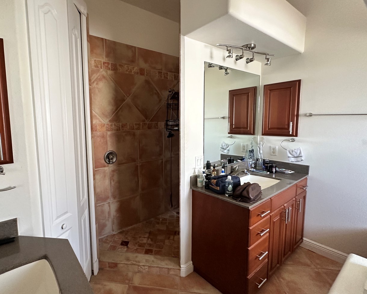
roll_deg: +2.3
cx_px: 149
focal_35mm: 18
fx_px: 196
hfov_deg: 85.4
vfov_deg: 73.8
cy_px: 142
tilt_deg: -5.8
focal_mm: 2.22
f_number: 2.2
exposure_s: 1/84
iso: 320
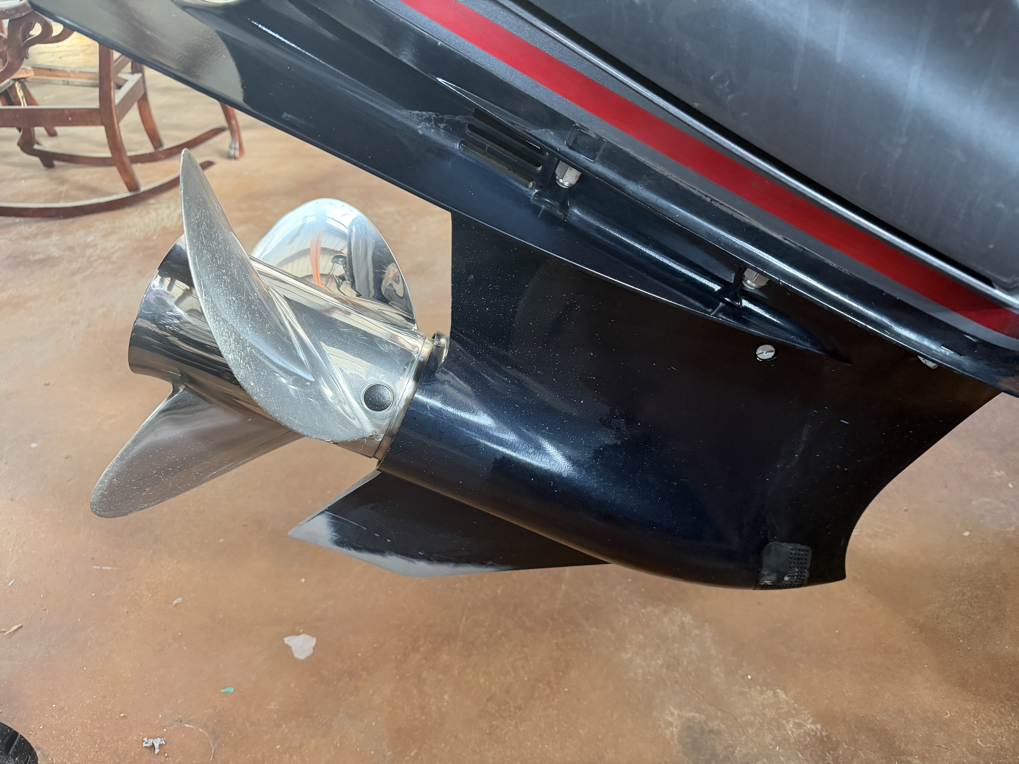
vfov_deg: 56.8
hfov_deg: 71.6
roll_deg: +5.6
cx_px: 510
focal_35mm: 24
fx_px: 706
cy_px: 382
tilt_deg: -36.3
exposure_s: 1/60
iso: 500
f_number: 1.78
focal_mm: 6.76
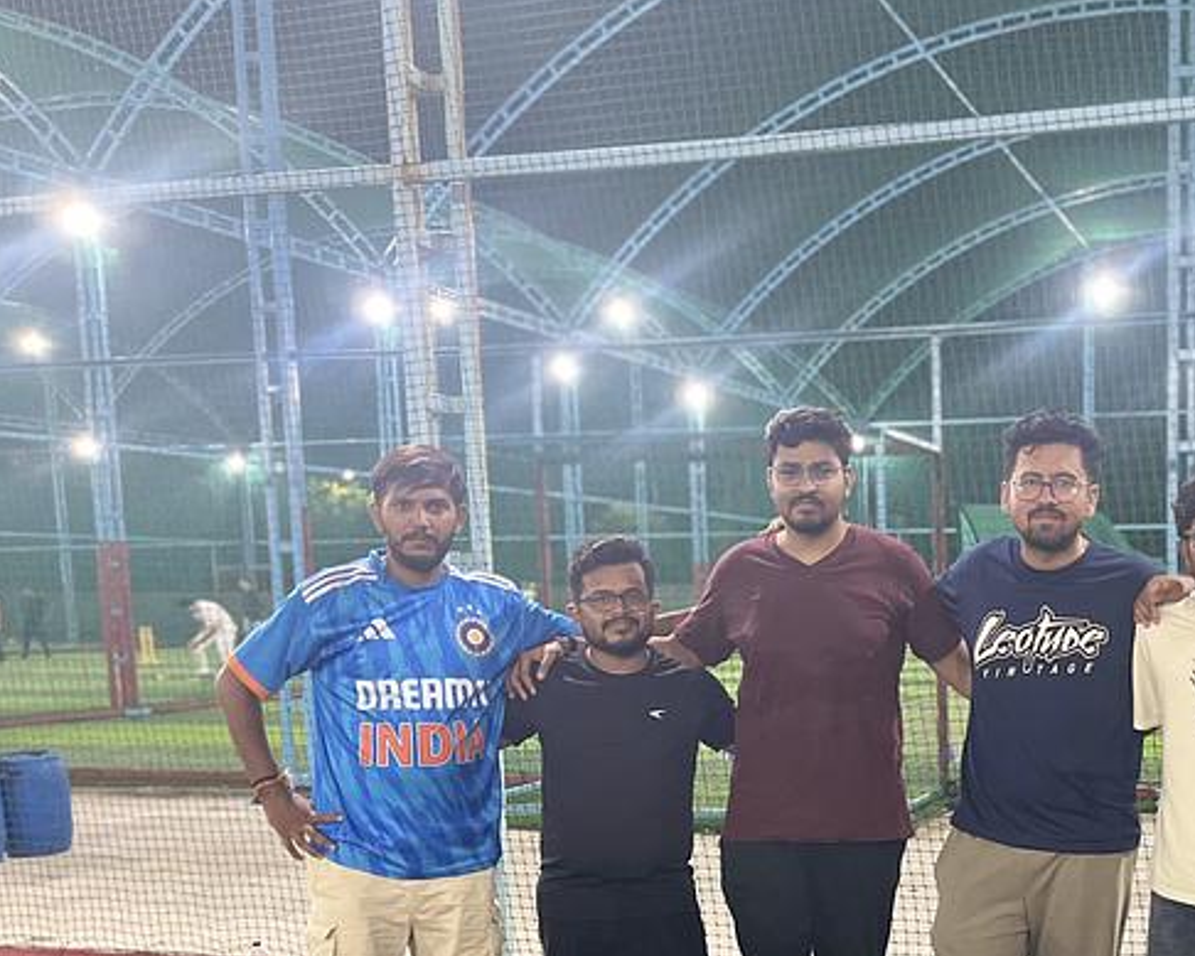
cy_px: 802
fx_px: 1663
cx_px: 981
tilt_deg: -7.5
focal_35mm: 47
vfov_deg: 31.1
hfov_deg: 37.9
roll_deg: +1.5
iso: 500
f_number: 1.6
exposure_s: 1/50
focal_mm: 5.1
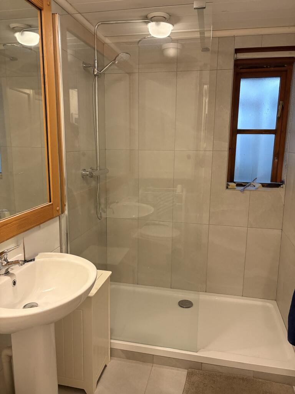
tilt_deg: -9.6
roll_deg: -0.5
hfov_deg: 53.1
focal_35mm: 26
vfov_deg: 67.3
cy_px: 197
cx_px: 148
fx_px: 295
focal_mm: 5.96
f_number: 1.6
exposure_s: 1/50
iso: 400
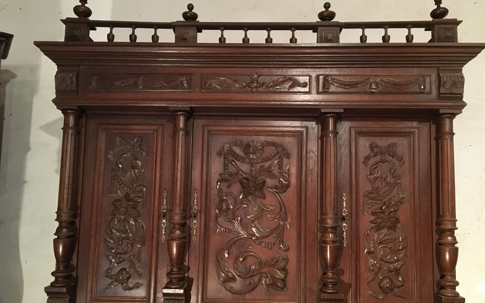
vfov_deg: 40.5
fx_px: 410
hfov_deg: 61.2
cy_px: 169
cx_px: 243
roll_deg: -1.7
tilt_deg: +6.6
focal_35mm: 31
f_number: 2.2
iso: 250
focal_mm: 4.15
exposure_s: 1/17
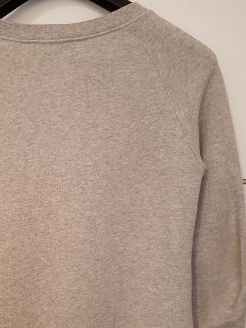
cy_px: 200
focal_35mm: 42
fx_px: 398
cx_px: 64
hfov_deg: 33.7
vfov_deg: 44.5
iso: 200
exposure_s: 1/17
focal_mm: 4.2
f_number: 1.7
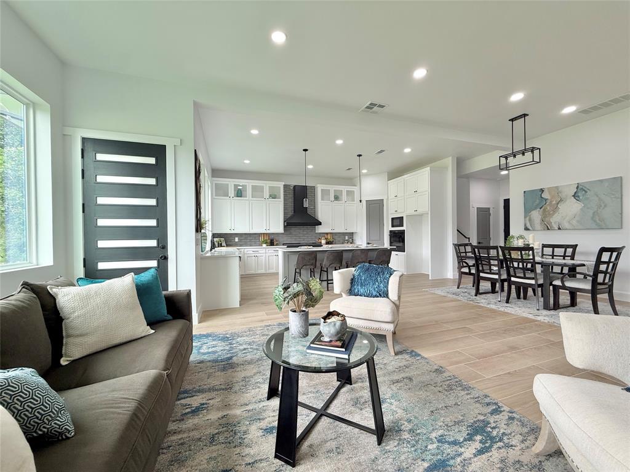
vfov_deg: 85.7
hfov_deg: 102.1
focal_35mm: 14
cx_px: 315
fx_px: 255
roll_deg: +0.1
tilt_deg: +0.4
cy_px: 236
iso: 80
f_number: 2.2
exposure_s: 1/99
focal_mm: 2.22
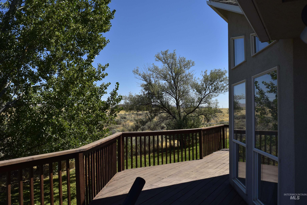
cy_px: 102
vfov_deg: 43.6
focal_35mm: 30
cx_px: 154
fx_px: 256
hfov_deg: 61.9
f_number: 11
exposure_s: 1/500
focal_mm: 20
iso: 360
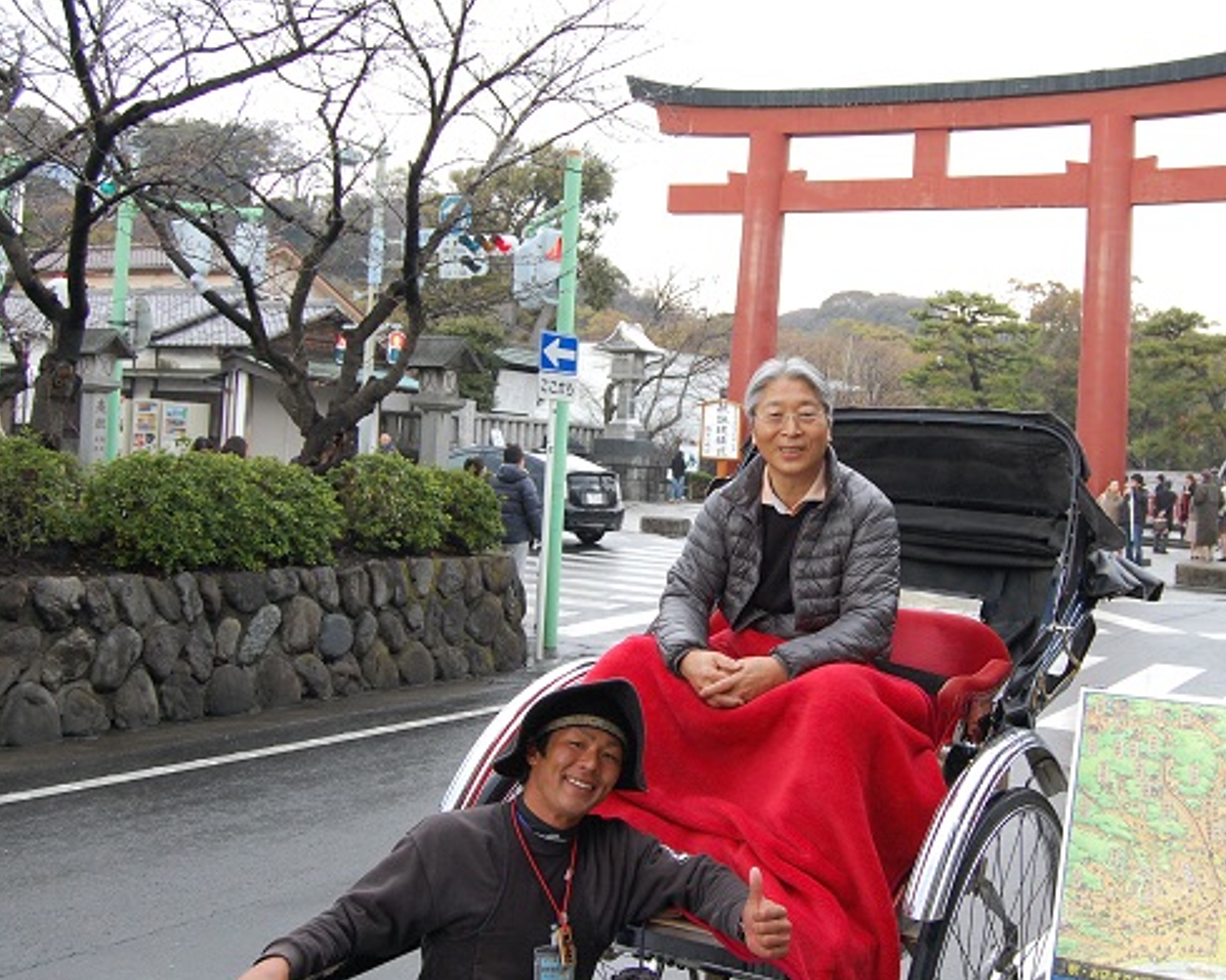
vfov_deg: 33.4
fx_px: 1632
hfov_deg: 41.0
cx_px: 733
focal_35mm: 45
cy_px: 489
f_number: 6.3
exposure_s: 1/160
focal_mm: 26
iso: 800
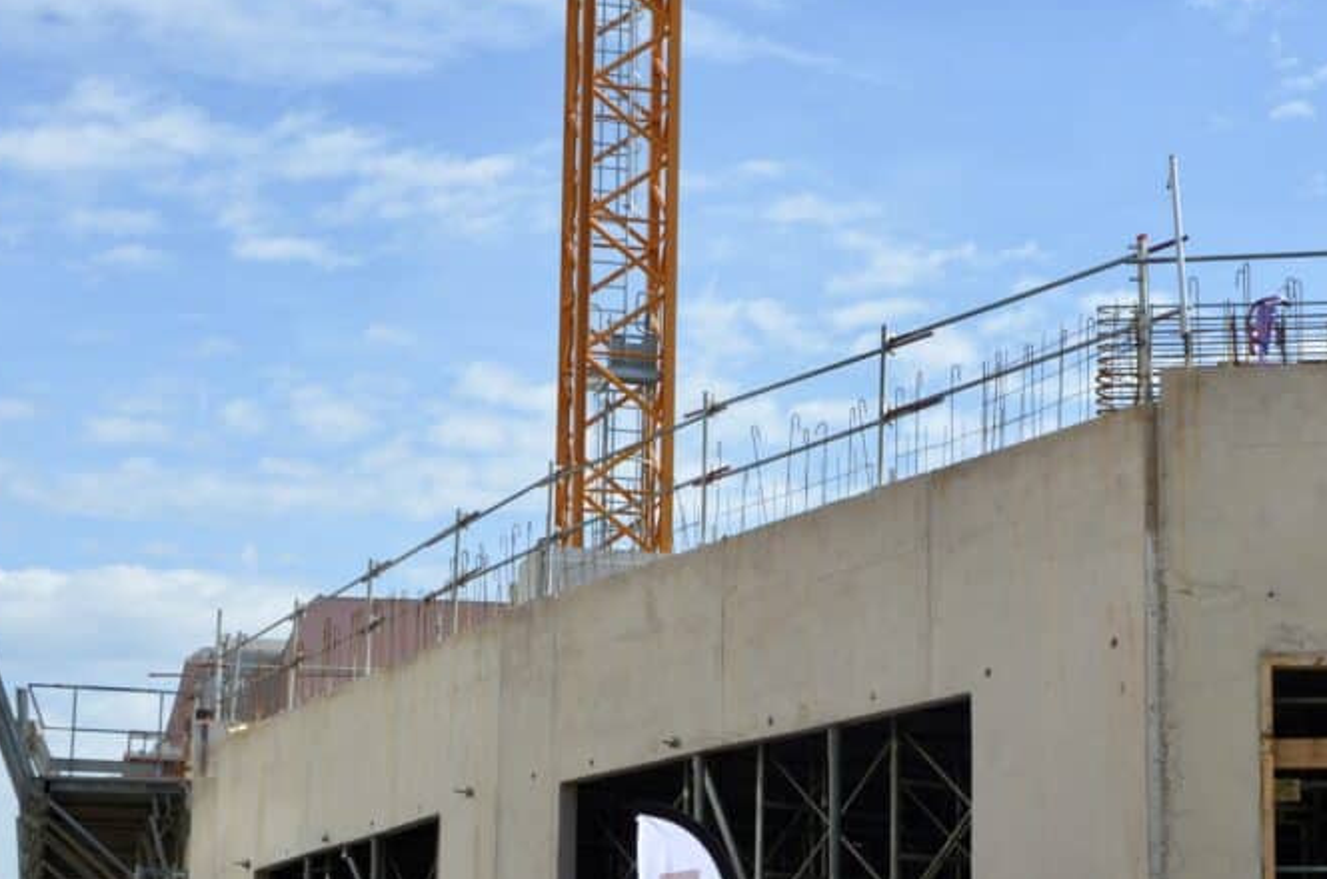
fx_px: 2980
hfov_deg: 25.0
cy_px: 633
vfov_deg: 16.7
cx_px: 833
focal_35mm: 81
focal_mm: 28
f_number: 10
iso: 200
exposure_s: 1/320
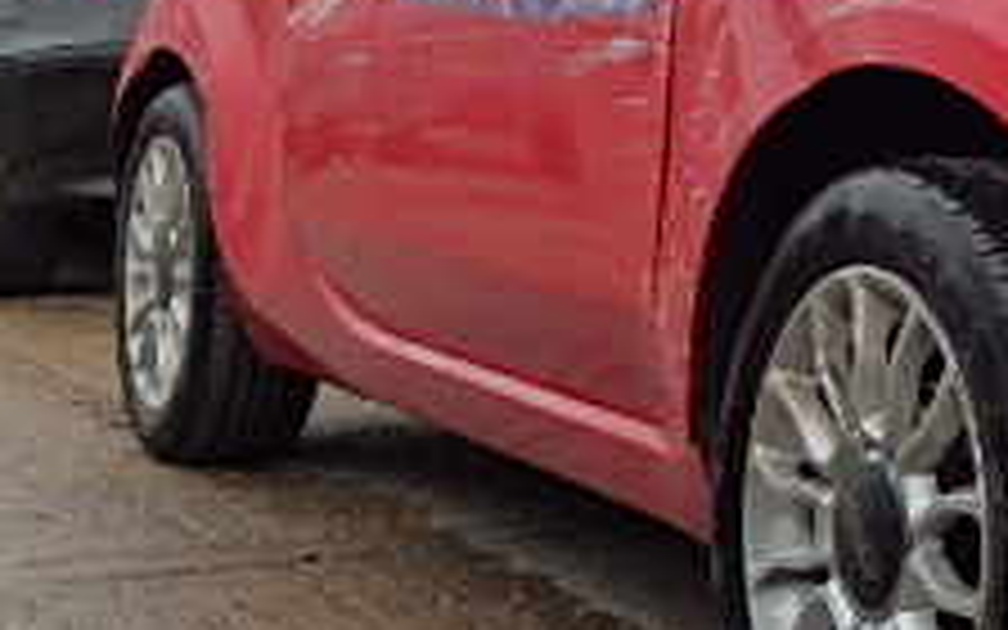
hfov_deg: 21.2
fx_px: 2417
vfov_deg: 14.8
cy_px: 256
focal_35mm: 88
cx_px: 1332
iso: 125
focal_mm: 5.2
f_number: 4.6
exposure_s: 1/200
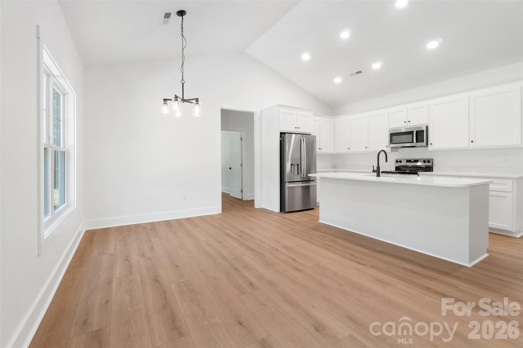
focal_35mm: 15
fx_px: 218
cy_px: 174
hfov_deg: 100.4
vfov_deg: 77.3
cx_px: 262
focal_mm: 10
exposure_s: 1/30
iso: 1250
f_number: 7.1
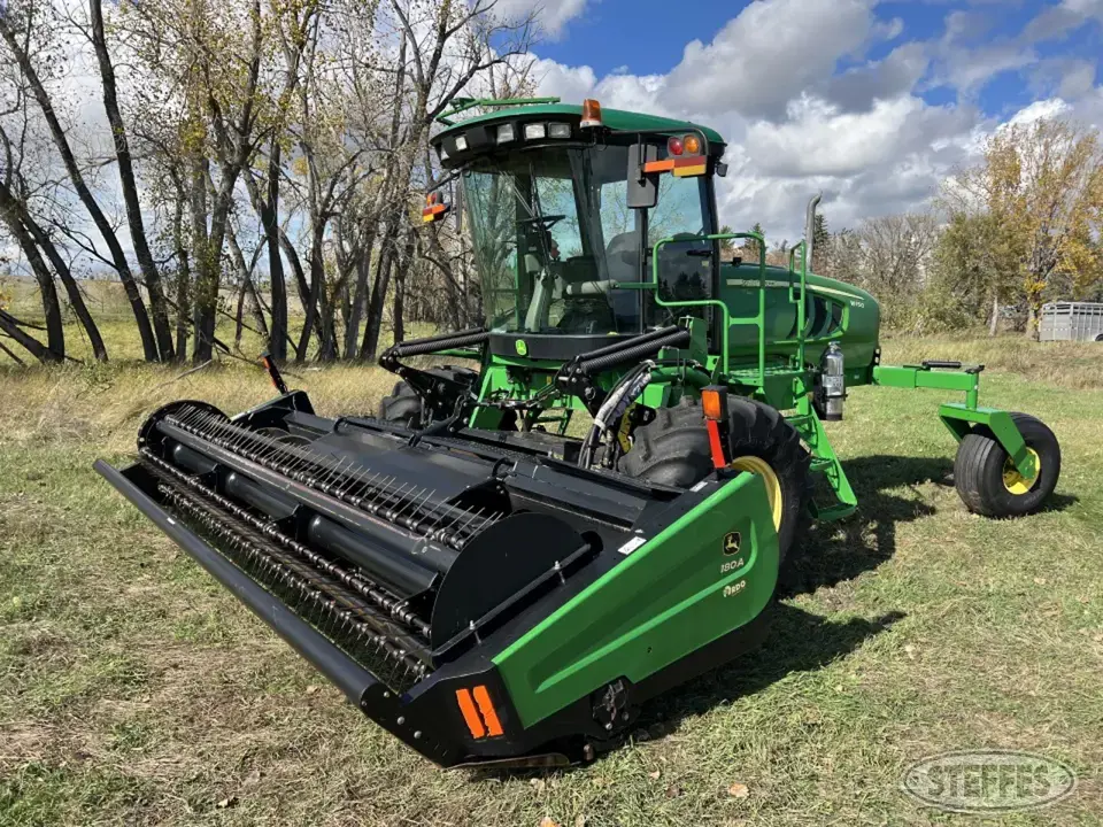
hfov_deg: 67.3
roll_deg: -2.0
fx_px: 828
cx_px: 552
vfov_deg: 53.1
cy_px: 414
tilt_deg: -5.9
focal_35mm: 26
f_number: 1.5
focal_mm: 5.7
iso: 50
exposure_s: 1/2404
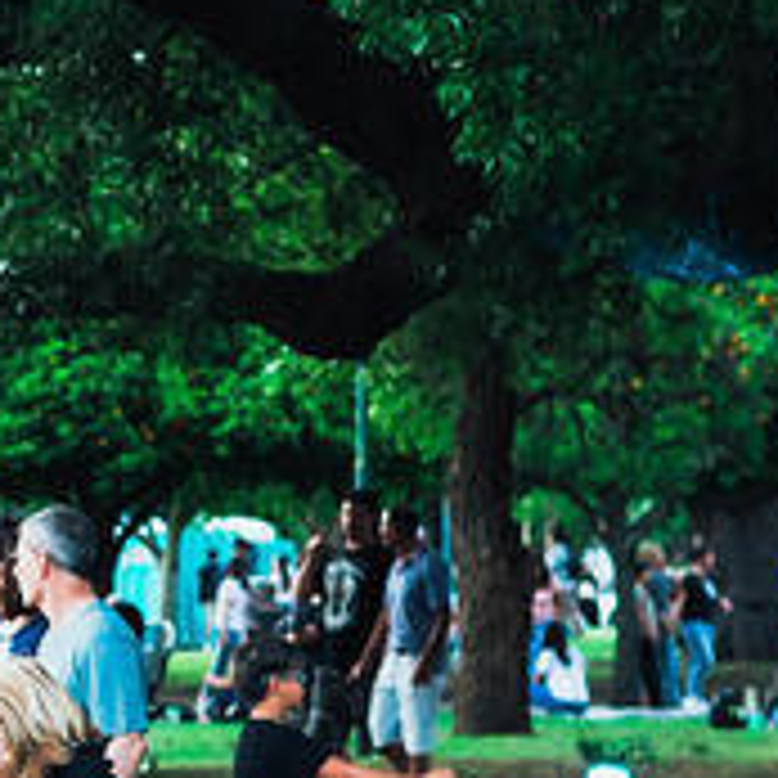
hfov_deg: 6.9
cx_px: -310
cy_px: 688
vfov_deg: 6.9
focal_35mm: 252
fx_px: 6408
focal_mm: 50
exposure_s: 1/180
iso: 560
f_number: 4
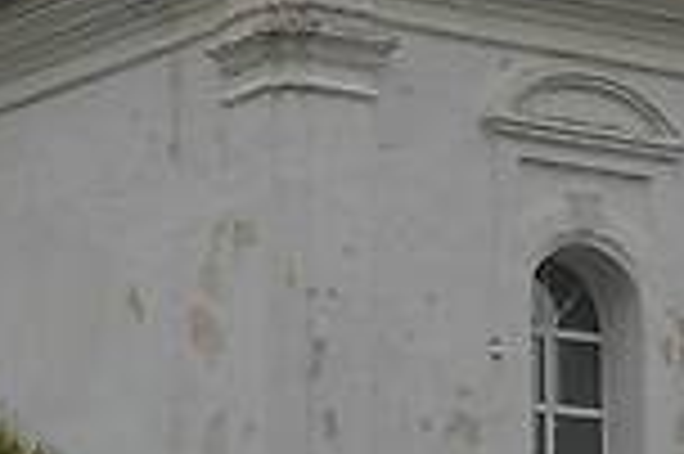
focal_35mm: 260
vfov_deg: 5.3
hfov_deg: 7.9
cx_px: 702
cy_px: -11
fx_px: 4935
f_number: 8
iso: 100
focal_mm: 22
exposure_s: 1/250
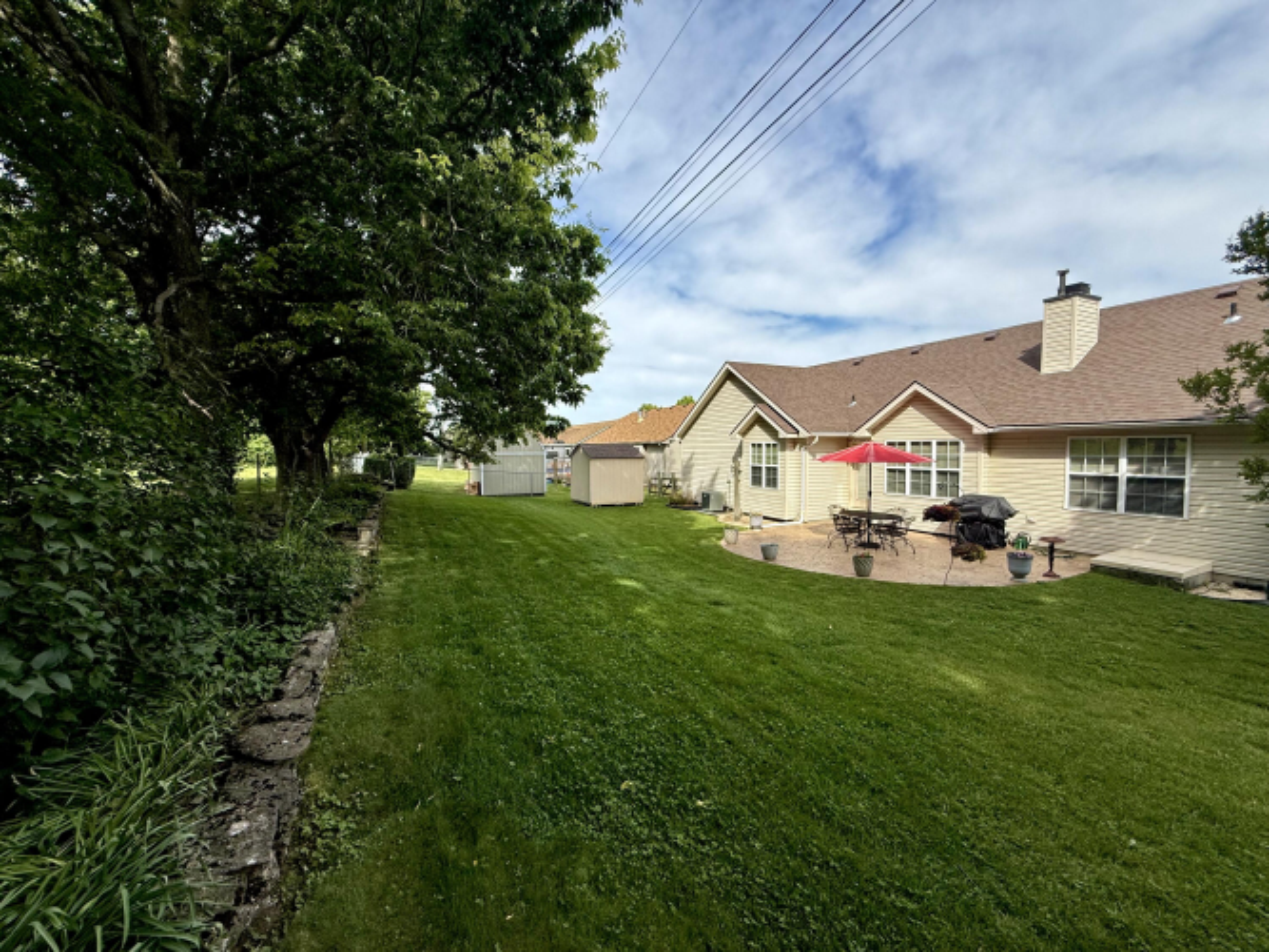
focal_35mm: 14
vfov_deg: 85.7
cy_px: 476
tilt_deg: -2.0
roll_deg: +0.4
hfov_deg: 102.1
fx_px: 513
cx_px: 634
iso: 50
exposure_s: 1/1497
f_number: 2.2
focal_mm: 2.22
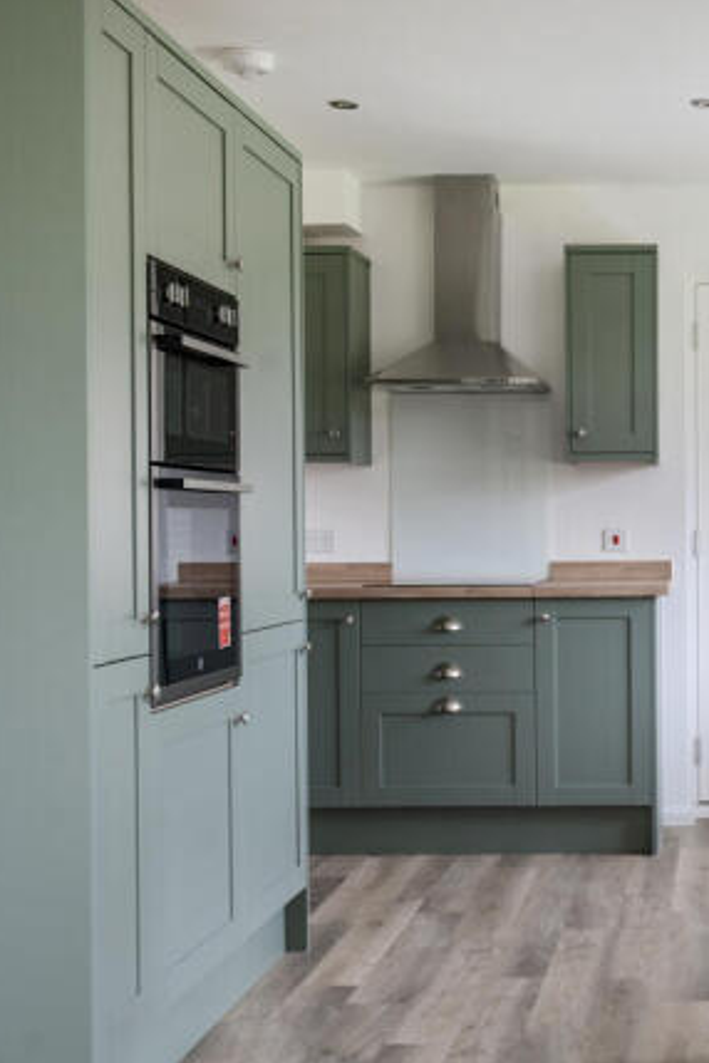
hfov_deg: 23.5
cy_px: 536
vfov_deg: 36.2
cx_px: 718
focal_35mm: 55
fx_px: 1625
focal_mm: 24
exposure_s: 1/3
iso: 100
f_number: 8
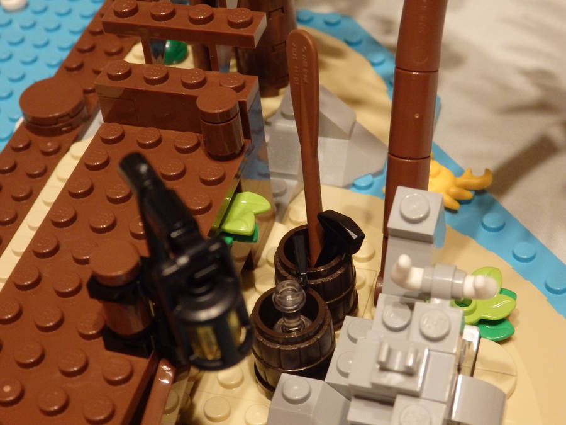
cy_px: 212
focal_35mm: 66
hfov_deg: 29.4
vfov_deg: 22.3
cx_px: 283
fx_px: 1079
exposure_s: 1/15
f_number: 4.4
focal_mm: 11.9
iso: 800
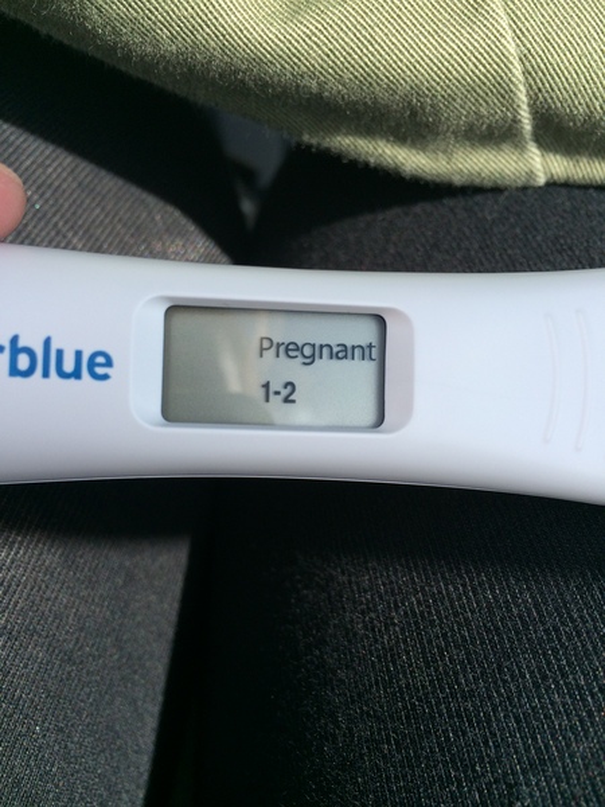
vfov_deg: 61.7
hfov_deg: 48.2
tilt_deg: -70.7
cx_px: 302
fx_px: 676
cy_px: 404
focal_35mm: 29
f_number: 2.2
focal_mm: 4.15
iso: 32
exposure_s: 1/1026
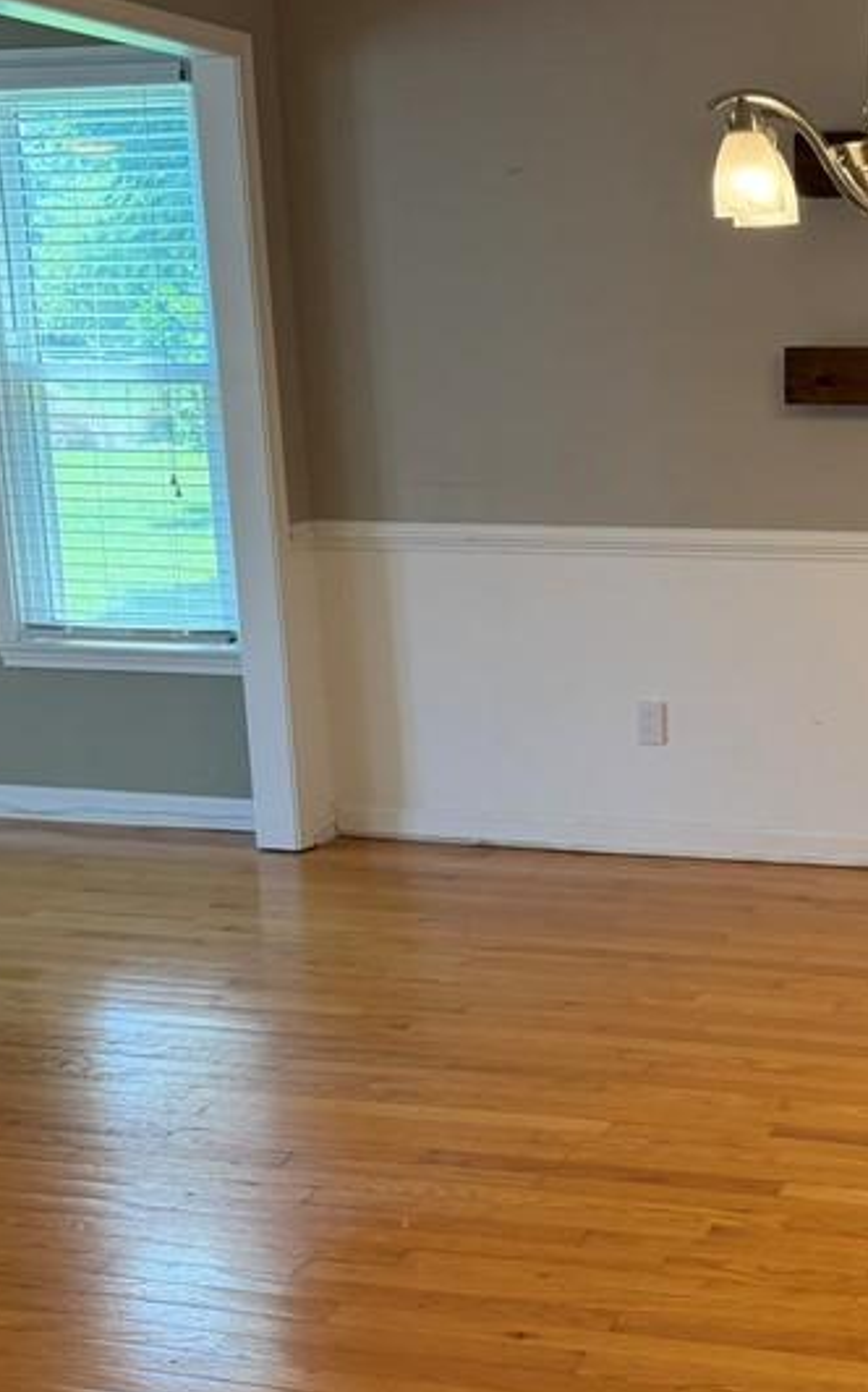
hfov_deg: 25.0
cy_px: 746
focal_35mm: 49
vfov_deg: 41.0
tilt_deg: -13.0
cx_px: 878
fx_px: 1857
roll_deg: +0.8
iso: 200
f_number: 1.78
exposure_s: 1/159
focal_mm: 6.76
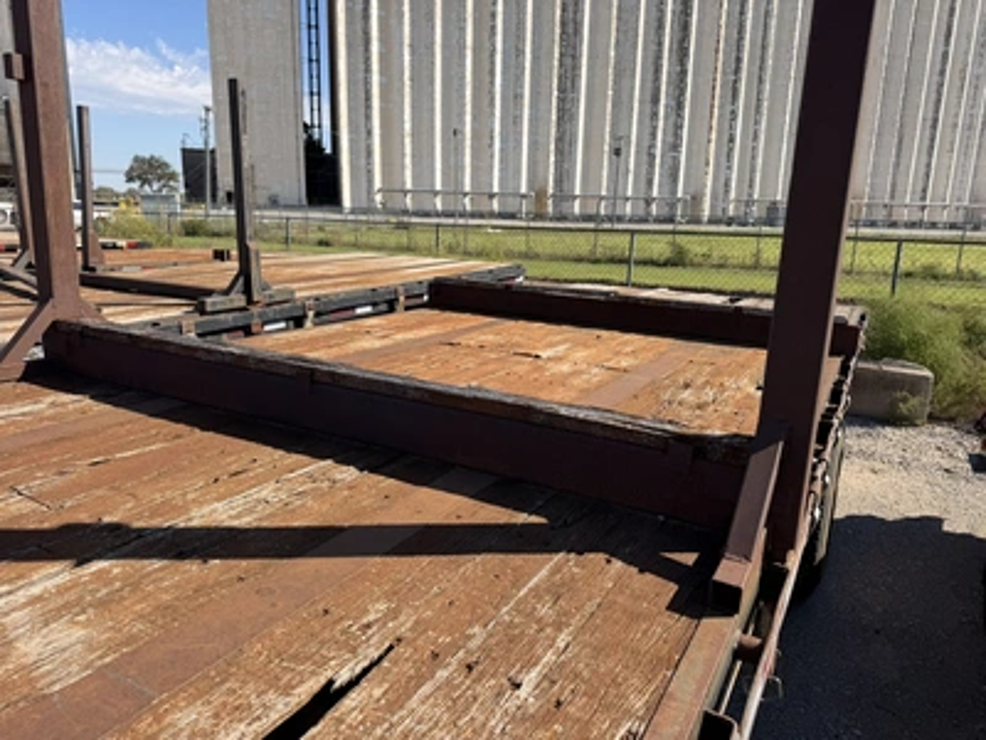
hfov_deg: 71.6
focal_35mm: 24
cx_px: 493
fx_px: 684
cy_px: 370
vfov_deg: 56.8
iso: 80
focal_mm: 6.76
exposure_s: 1/3145
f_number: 1.78
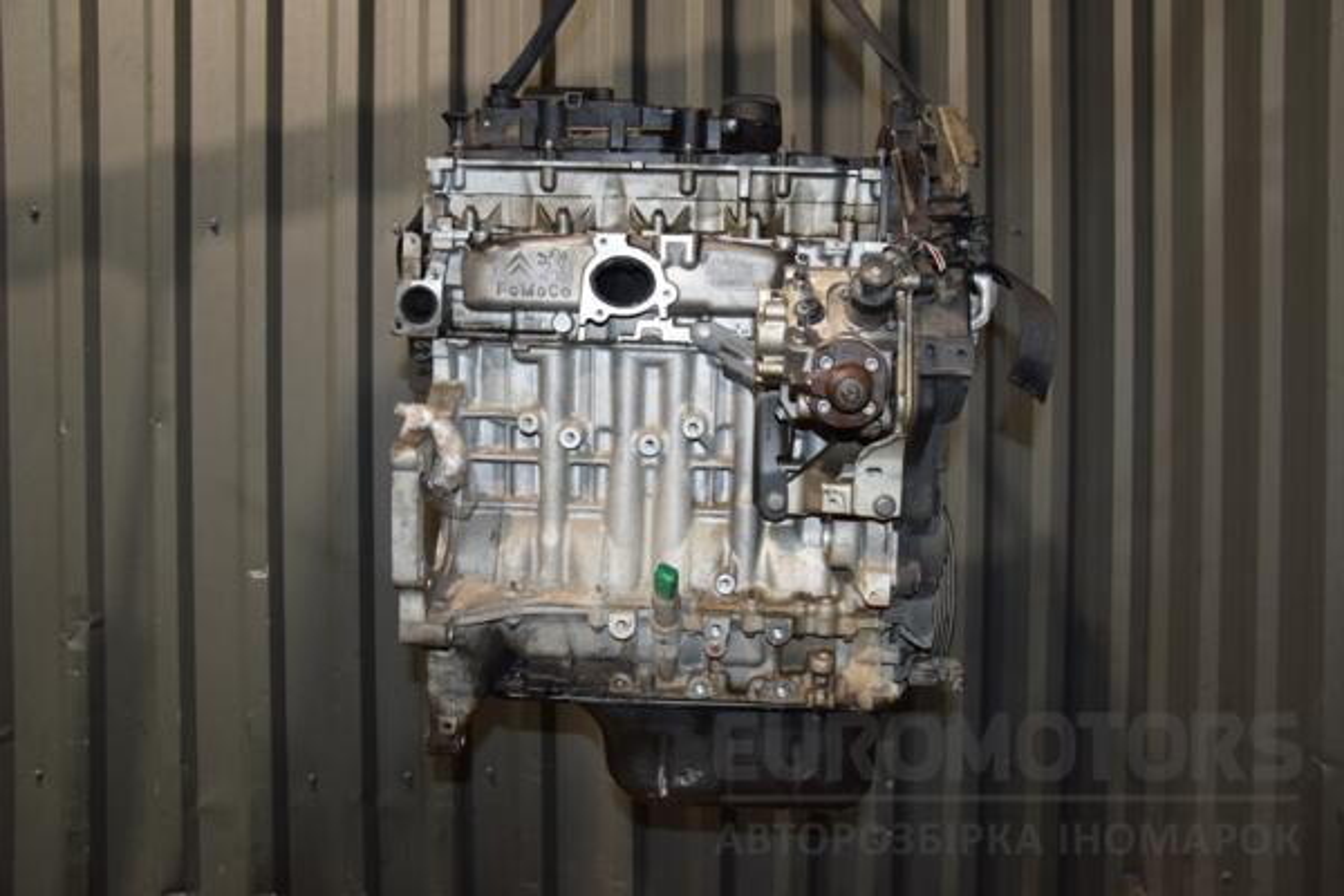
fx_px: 1176
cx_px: 672
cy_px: 448
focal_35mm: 32
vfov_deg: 41.7
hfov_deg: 59.5
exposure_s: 1/60
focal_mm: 21
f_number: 5
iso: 800
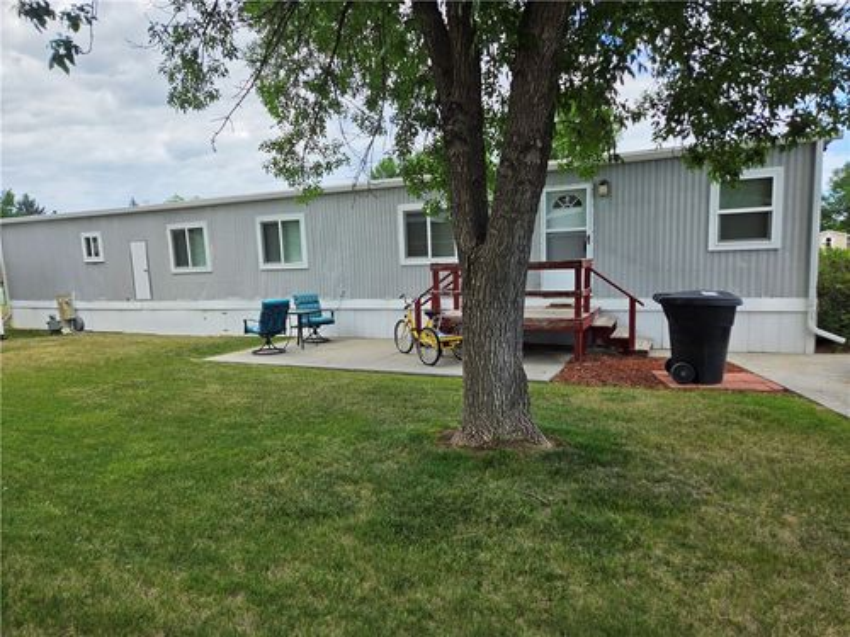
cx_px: 425
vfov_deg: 58.9
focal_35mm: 23
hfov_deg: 73.9
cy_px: 318
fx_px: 565
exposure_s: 1/2077
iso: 80
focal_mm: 5.4
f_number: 1.8
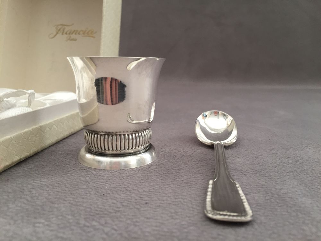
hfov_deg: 61.7
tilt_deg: -11.7
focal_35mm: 29
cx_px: 160
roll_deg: -1.8
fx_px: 269
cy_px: 120
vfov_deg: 48.2
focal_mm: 4.15
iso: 64
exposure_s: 1/33
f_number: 2.2
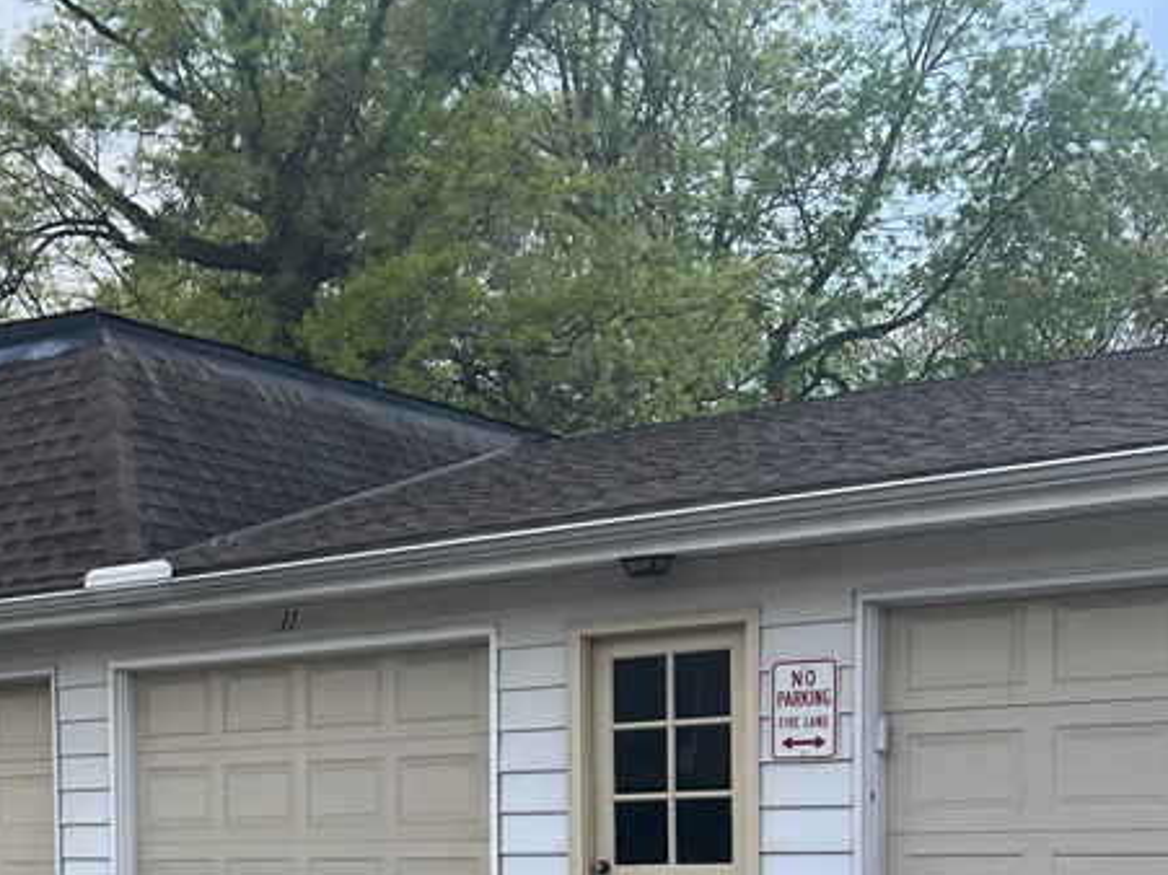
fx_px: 1990
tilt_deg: -2.5
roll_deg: +1.5
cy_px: 898
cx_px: 96
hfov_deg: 31.1
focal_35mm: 59
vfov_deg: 23.6
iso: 50
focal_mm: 5.7
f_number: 1.5
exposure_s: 1/1621
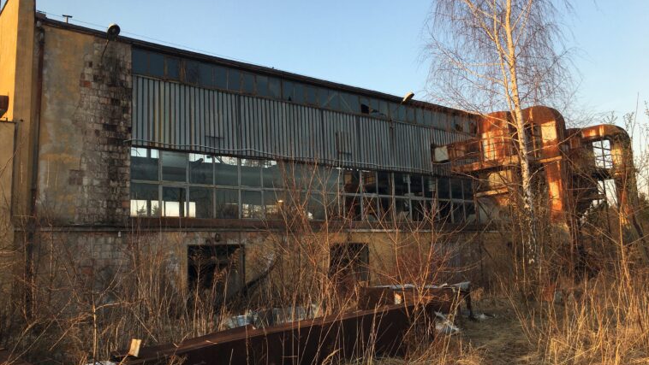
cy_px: 178
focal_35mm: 32
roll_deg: +2.3
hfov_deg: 61.0
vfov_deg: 36.7
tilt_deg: +9.5
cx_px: 328
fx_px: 551
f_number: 2.2
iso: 25
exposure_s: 1/398
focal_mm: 4.15
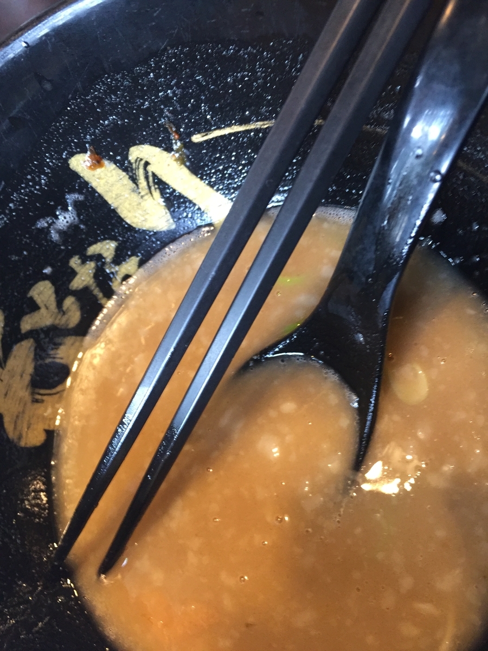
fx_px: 545
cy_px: 326
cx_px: 244
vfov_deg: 61.7
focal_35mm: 29
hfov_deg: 48.2
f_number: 2.2
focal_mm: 4.15
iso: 250
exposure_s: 1/30
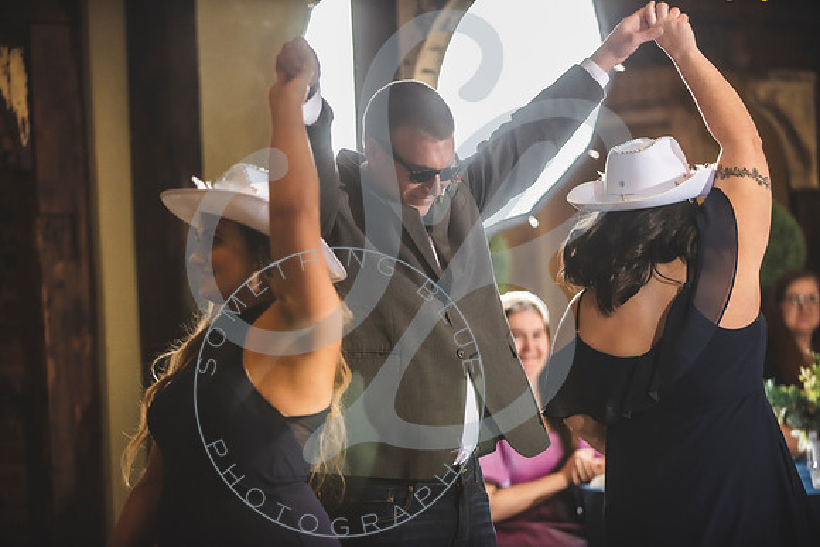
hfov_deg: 17.6
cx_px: 410
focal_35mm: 116
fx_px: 2643
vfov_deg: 11.8
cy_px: 274
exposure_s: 1/200
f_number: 2.8
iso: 800
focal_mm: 116
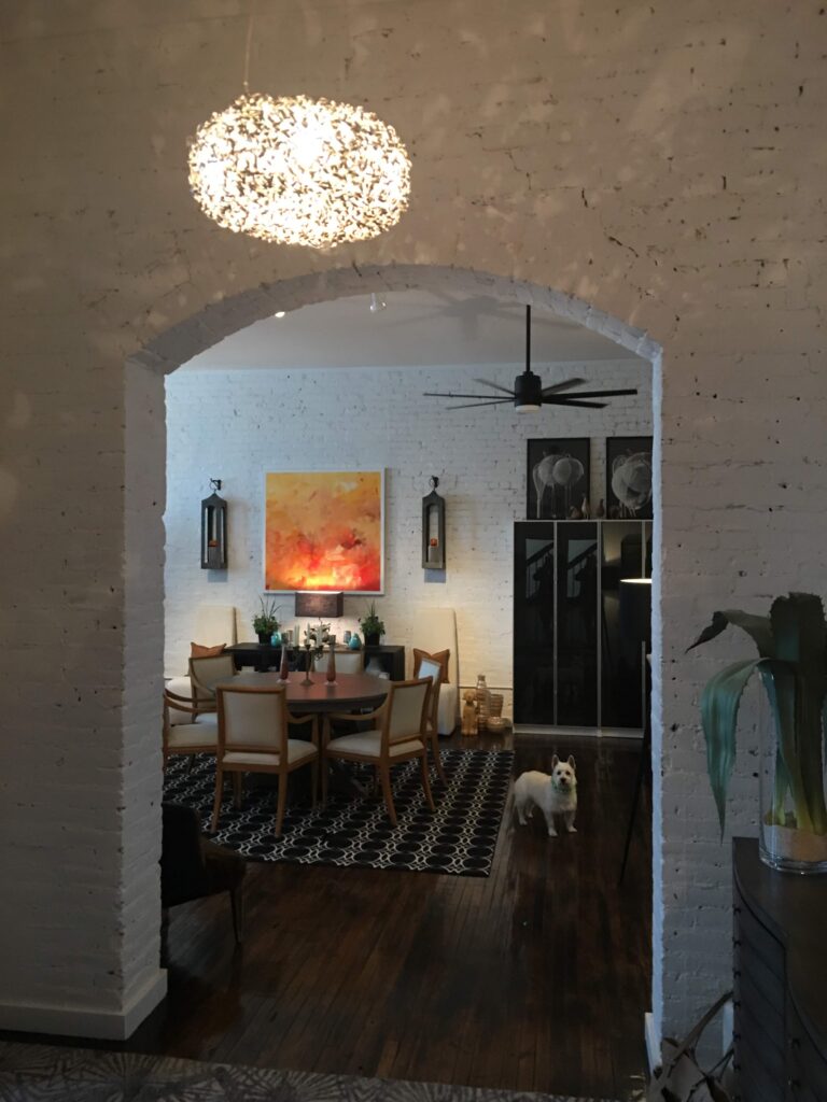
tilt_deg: +2.7
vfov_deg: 61.7
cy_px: 551
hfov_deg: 48.2
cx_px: 414
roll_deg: -0.7
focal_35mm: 29
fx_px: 924
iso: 80
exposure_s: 1/15
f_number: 2.2
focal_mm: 4.15
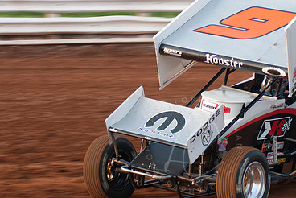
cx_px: 193
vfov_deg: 7.3
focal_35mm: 189
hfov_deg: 10.9
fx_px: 1555
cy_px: 70
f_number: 3.5
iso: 250
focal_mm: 80
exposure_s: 1/400
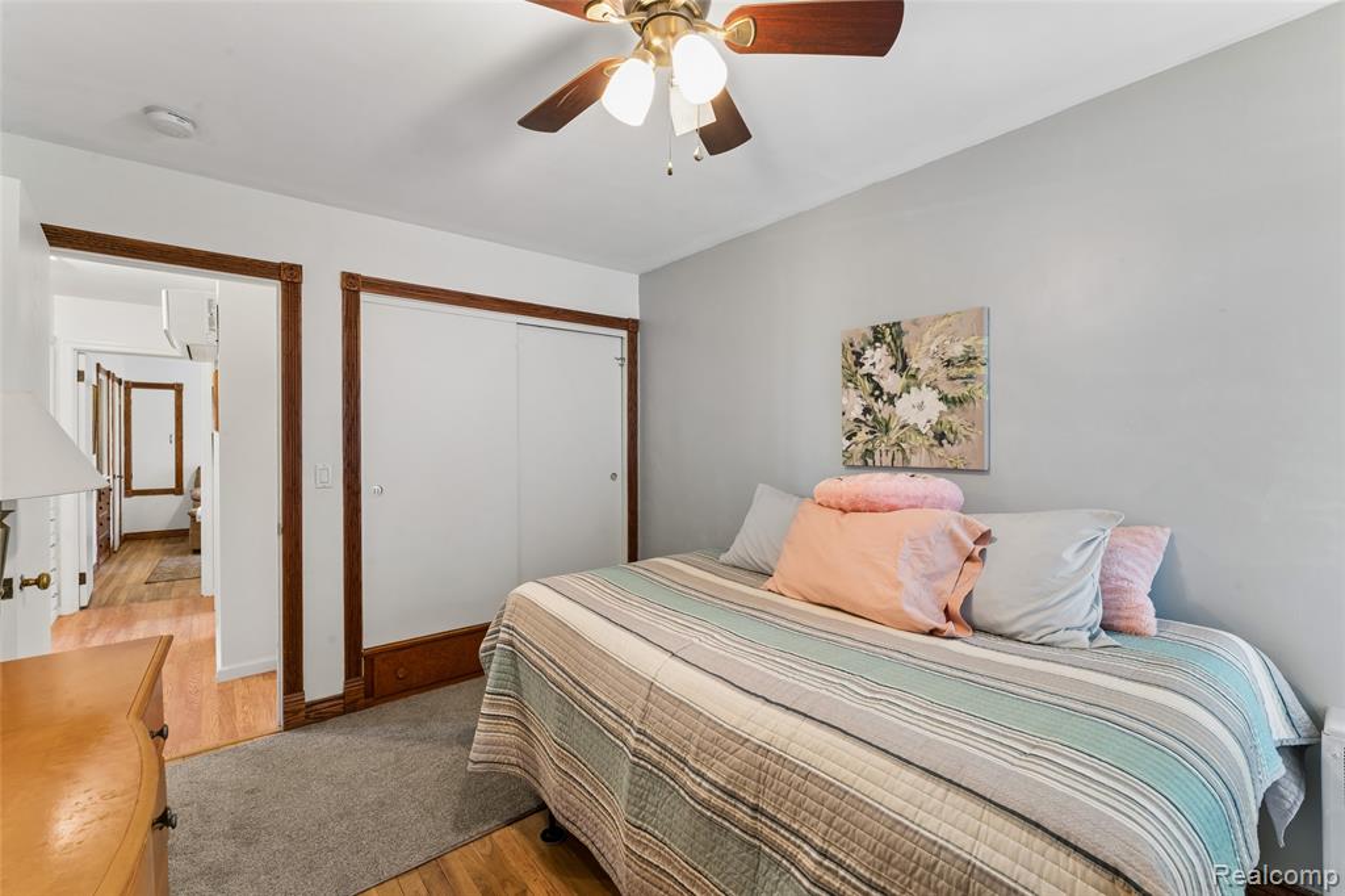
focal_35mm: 15
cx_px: 672
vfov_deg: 76.9
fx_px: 564
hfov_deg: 100.0
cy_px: 448
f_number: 13
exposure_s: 1
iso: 400
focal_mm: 15.1
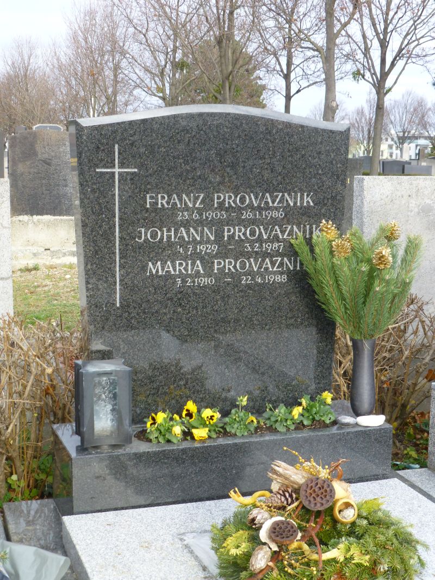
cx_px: 218
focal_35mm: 58
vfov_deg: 33.2
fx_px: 972
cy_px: 290
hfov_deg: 25.2
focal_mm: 10.3
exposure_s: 1/250
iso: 200
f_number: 4.7
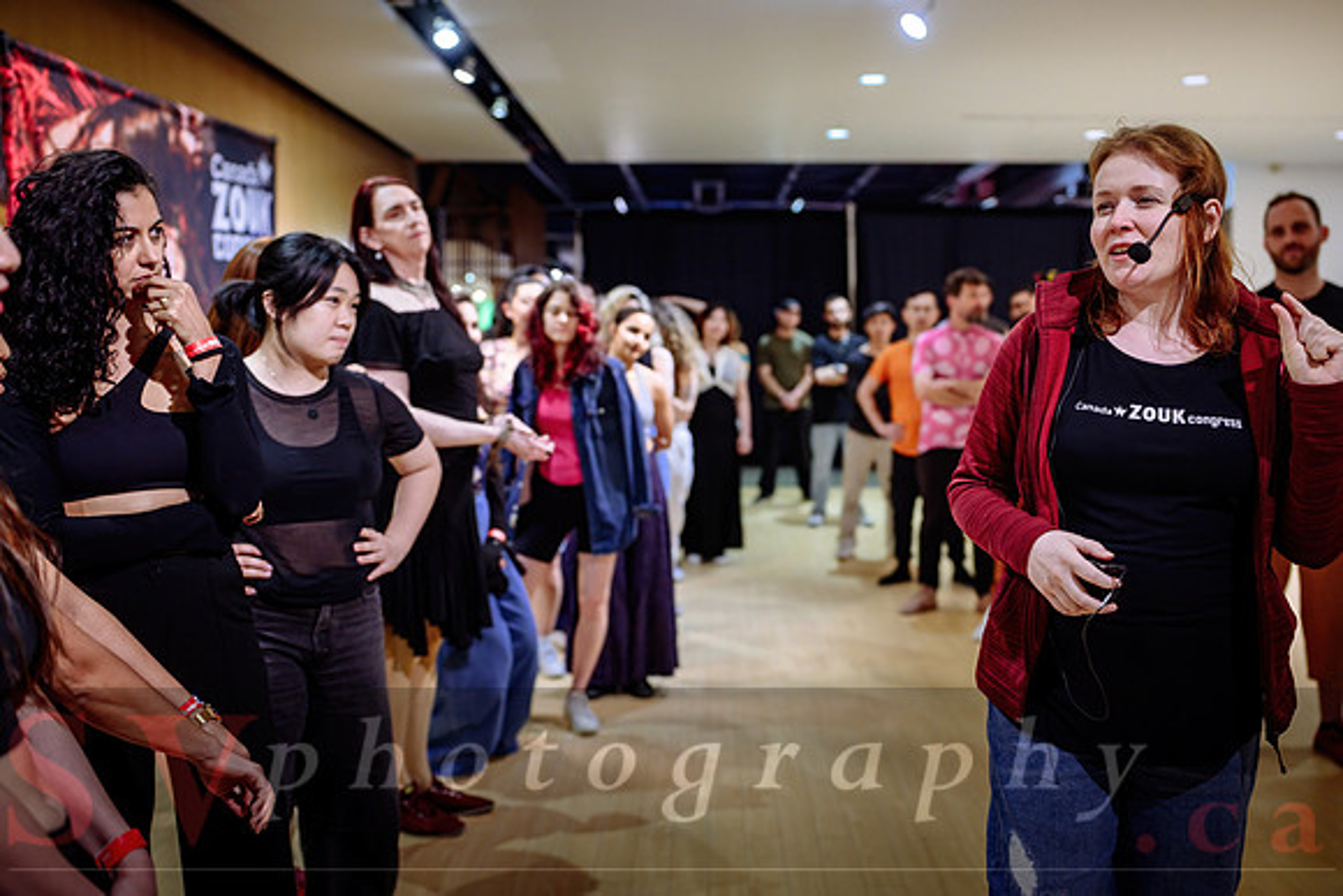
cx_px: 682
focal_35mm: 32
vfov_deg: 41.3
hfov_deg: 58.9
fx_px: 1188
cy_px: 448
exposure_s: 1/125
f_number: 2
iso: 1600
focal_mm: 31
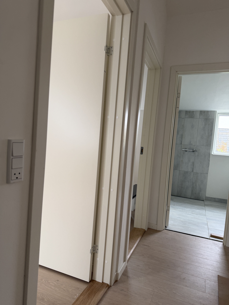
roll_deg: -3.0
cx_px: 114
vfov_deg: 71.6
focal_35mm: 24
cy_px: 152
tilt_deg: -4.7
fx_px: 212
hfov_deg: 56.8
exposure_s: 1/121
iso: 125
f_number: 1.78
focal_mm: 6.76
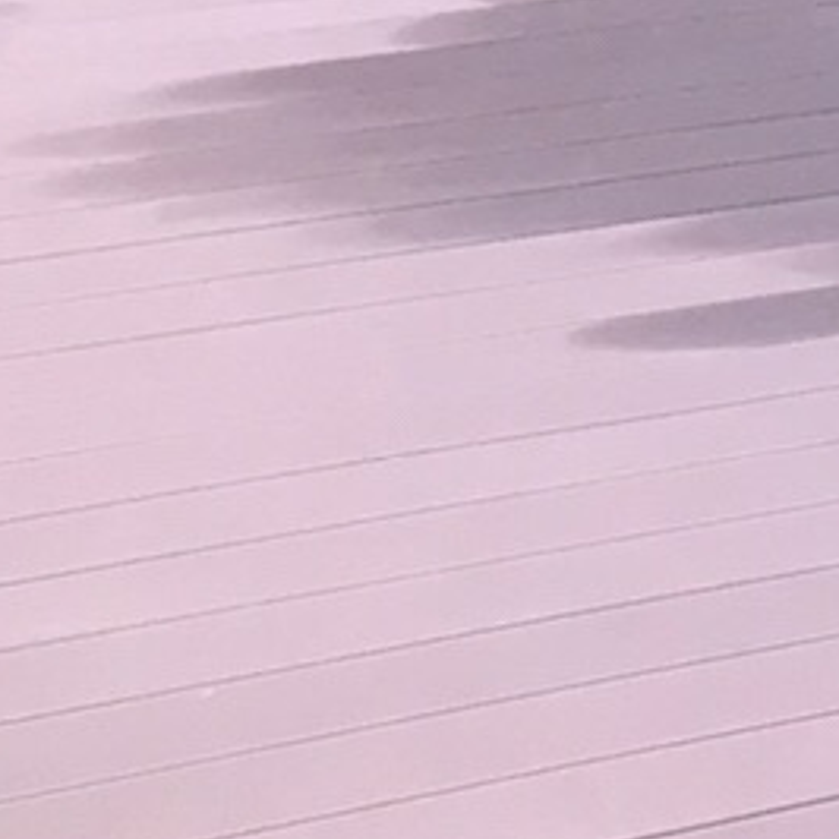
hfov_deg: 7.8
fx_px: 5100
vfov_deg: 9.2
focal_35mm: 186
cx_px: 2709
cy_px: -382
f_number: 1.8
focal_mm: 3.99
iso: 32
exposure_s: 1/100
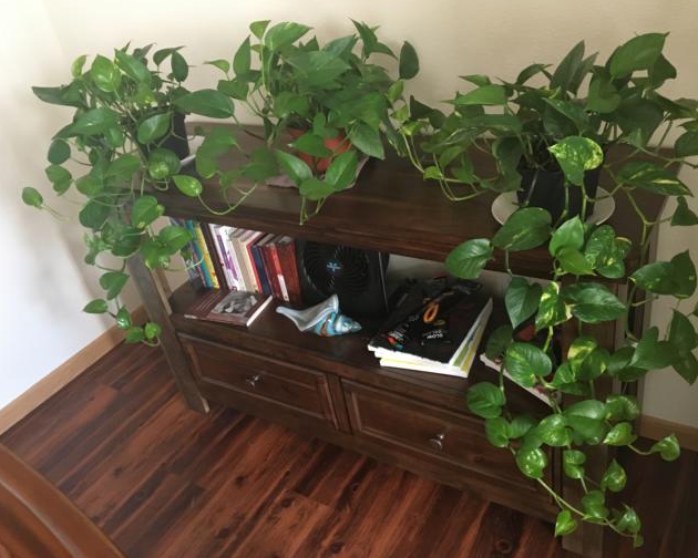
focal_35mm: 31
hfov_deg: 57.2
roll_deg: +11.5
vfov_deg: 47.1
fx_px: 640
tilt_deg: -32.6
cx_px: 362
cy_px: 280
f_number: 2.2
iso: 160
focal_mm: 4.15
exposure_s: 1/30
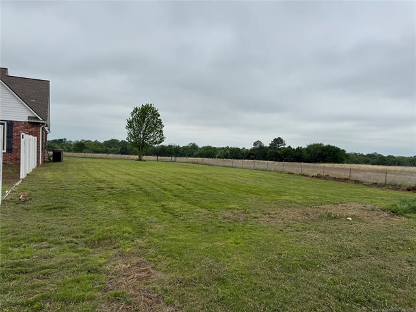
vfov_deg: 56.8
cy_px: 156
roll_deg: -2.6
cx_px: 208
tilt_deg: -2.2
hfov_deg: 71.6
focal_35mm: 24
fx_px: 288
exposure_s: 1/4950
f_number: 1.78
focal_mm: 6.76
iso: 80
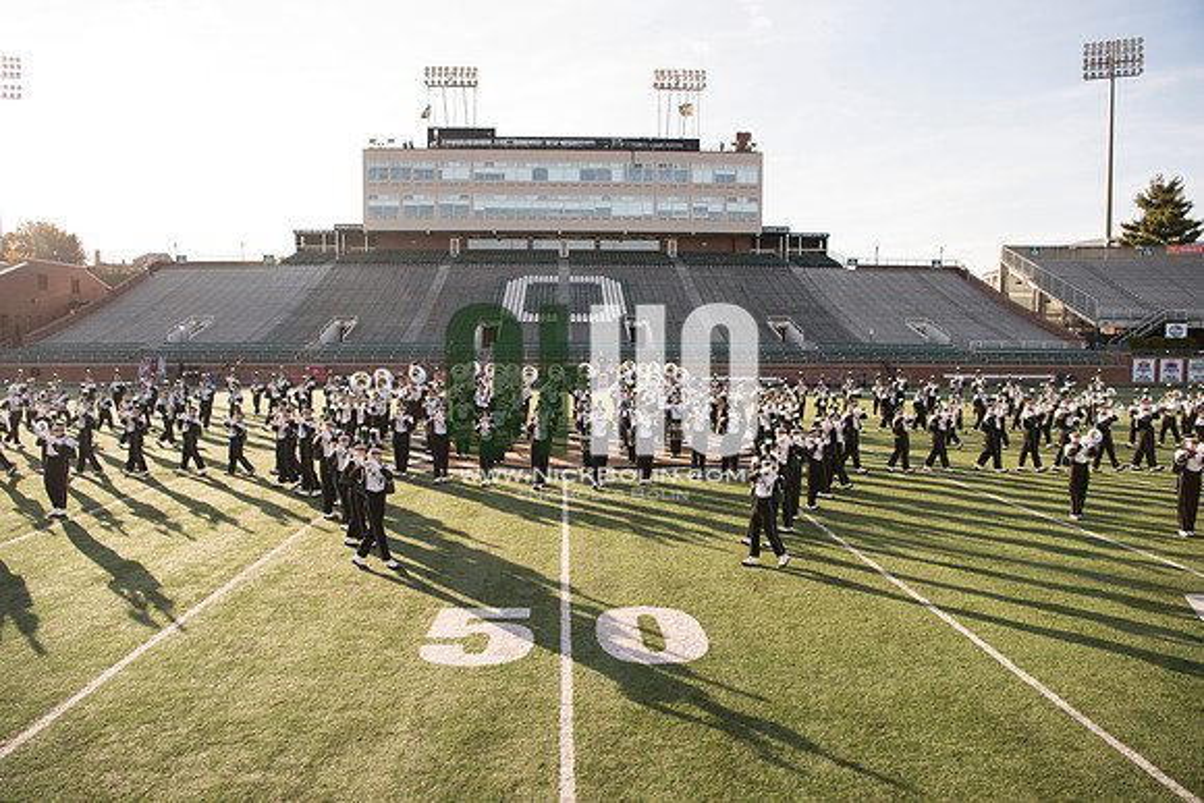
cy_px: 402
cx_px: 602
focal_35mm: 24
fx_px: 803
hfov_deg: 73.7
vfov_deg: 53.2
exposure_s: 1/640
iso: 320
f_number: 5
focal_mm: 24
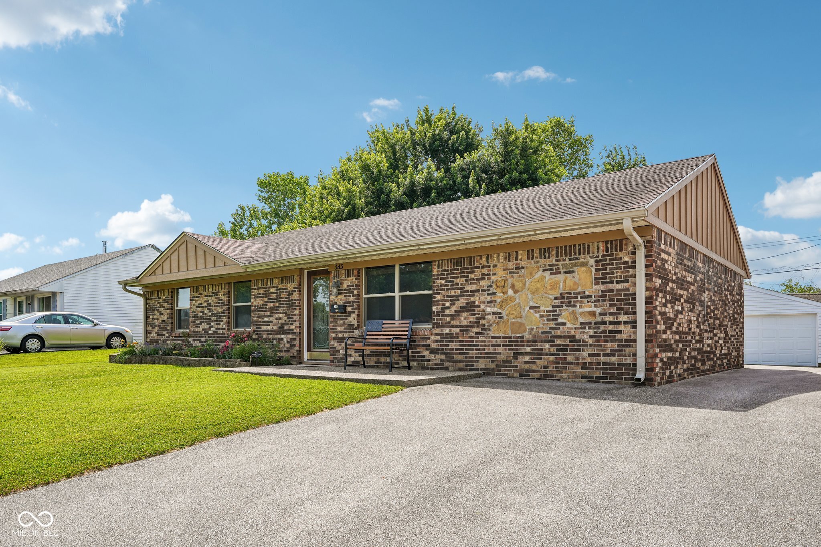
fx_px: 547
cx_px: 410
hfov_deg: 73.7
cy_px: 274
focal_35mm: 24
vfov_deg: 53.1
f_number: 8
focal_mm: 24
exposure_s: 1/160
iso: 100
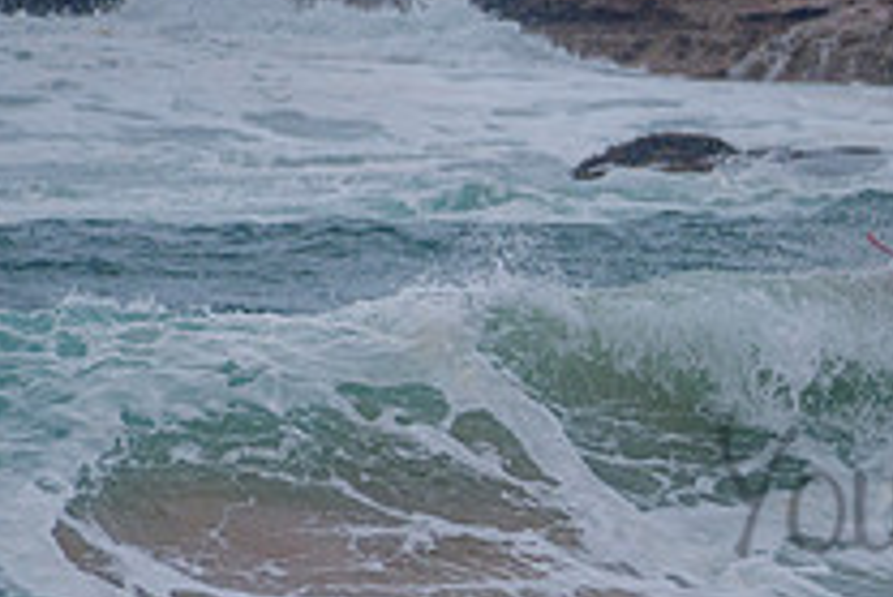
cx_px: 1159
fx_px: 42297
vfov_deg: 0.8
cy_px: 453
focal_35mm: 1704
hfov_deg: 1.2
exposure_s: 1/2000
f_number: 5.6
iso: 560
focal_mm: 500
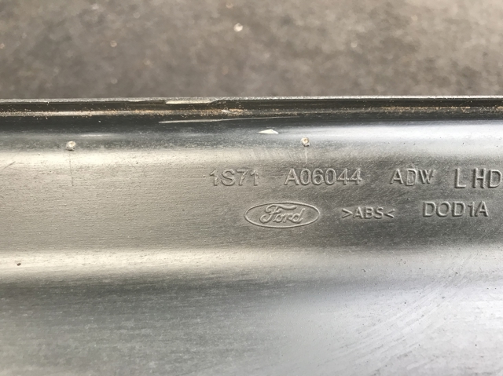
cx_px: 252
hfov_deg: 63.5
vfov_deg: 49.7
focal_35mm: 28
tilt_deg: -58.1
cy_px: 188
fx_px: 407
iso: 25
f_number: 1.8
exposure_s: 1/33
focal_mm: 3.99
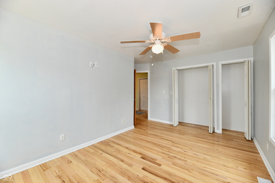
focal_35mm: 14
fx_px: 107
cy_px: 92
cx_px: 138
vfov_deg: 81.2
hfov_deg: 104.3
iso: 640
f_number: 6.3
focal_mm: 14
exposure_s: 1/160
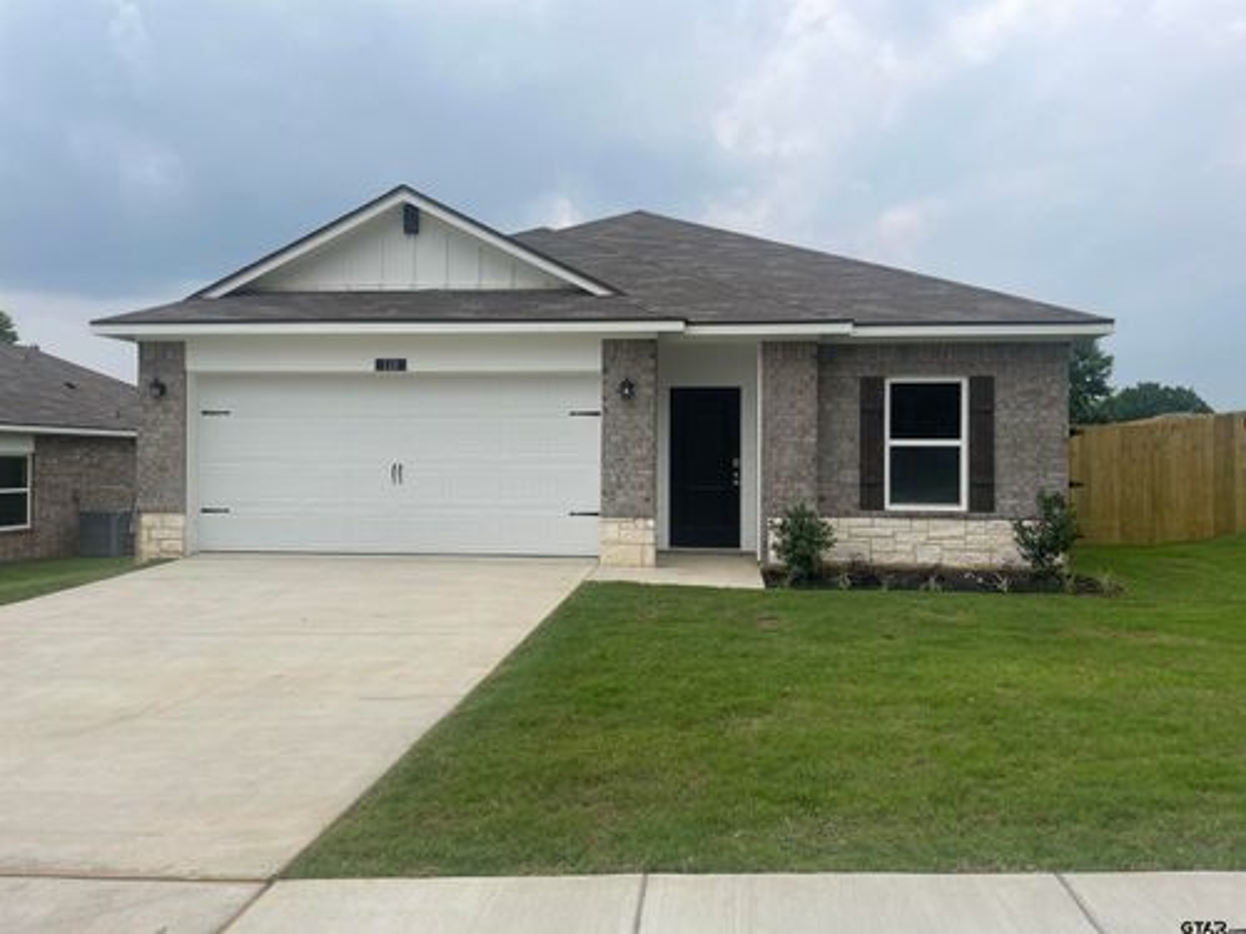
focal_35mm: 26
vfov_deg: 53.1
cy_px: 467
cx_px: 623
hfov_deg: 67.3
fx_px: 936
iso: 32
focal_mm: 4.2
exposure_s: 1/3731
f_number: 1.6
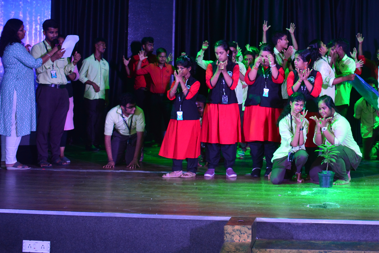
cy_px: 66
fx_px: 674
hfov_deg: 30.8
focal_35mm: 64
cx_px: 290
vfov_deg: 21.1
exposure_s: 1/100
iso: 800
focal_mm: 26
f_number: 5
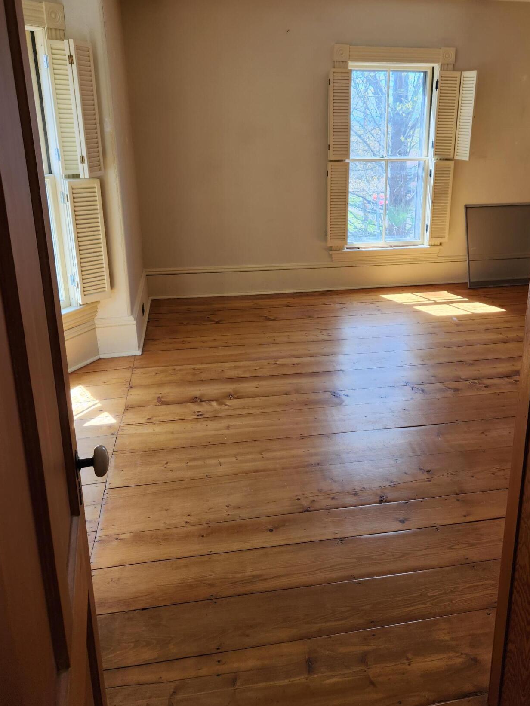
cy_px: 291
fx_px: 572
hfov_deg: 49.5
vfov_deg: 63.0
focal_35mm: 28
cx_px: 313
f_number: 1.8
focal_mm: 5.4
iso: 50
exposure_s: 1/180
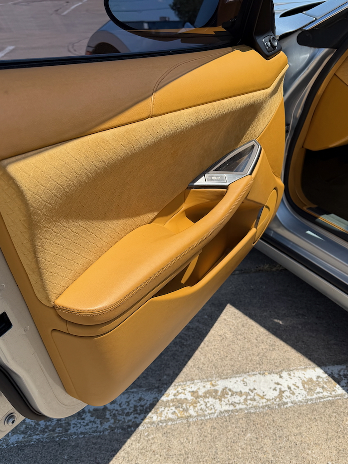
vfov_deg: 60.0
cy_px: 236
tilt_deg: -34.1
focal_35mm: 30
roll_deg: +0.2
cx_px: 199
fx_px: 402
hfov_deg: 46.7
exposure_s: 1/3953
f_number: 1.78
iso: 80
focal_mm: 6.76
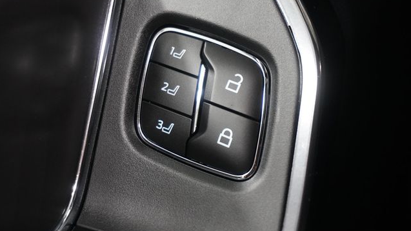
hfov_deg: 26.9
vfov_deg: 15.3
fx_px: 861
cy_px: 109
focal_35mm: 79
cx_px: 205
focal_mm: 50
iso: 2500
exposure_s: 1/80
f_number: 5.6
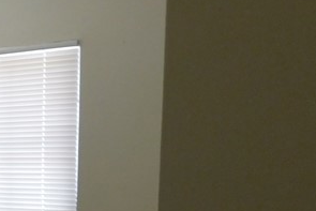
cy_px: 252
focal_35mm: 83
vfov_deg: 15.9
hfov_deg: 20.7
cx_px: -165
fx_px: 729
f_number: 3
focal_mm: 4
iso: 140
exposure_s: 1/30
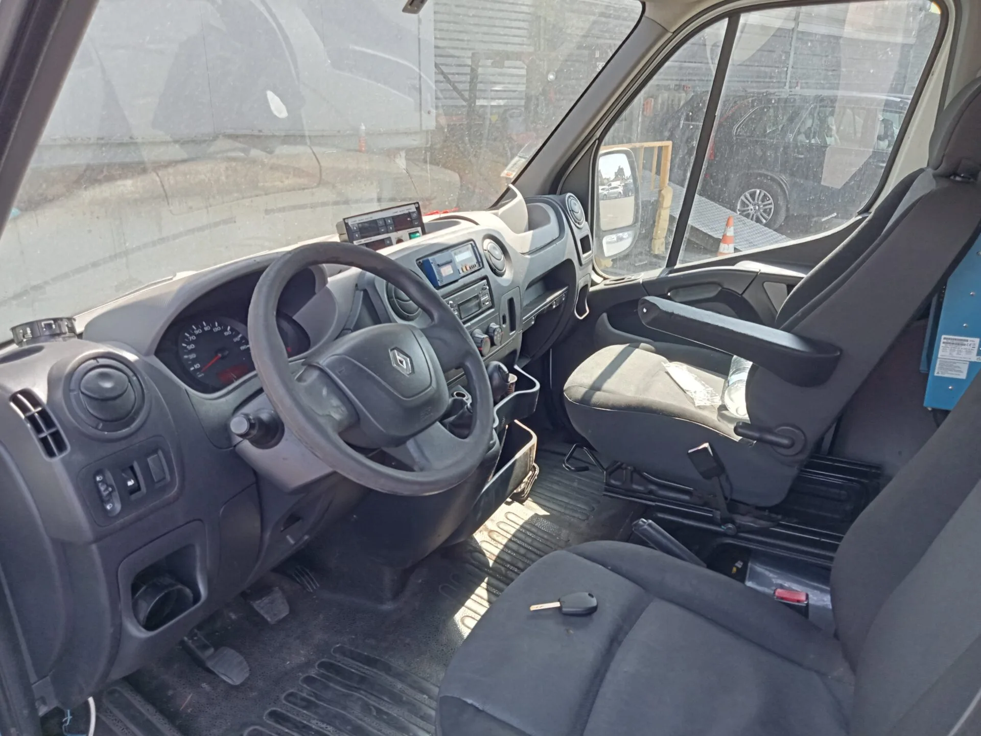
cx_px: 490
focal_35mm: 28
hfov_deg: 63.4
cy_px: 368
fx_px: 794
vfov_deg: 49.7
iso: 105
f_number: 2.2
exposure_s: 1/100
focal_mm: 3.46
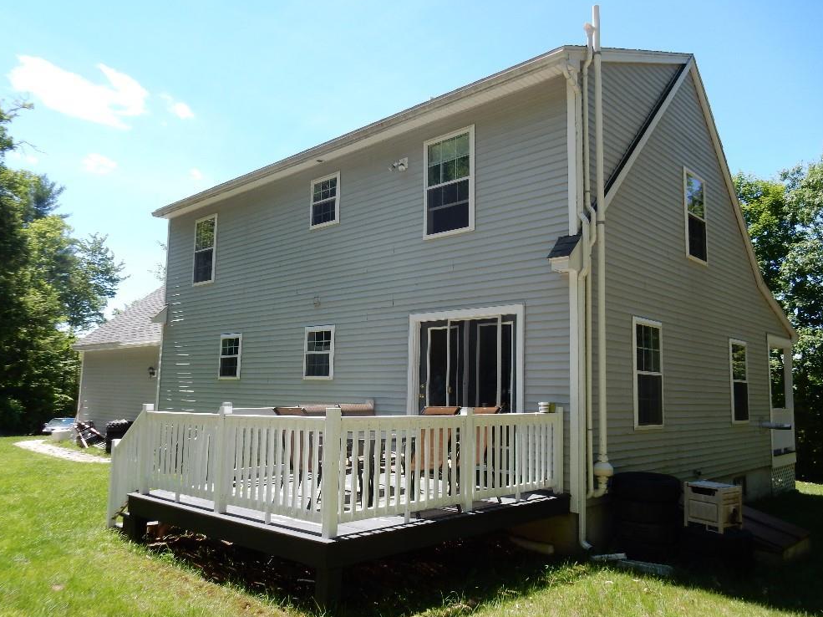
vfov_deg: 53.0
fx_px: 618
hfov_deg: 67.3
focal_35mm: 26
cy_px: 314
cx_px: 421
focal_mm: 4.5
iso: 125
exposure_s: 1/500
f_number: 3.7
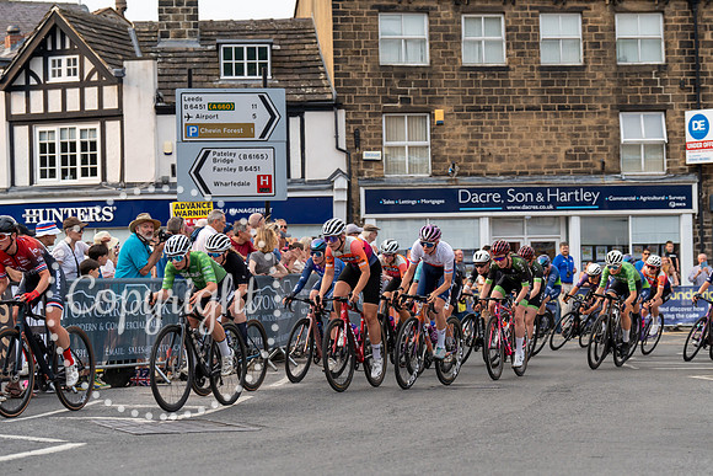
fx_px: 1862
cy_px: 238
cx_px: 356
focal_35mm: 94
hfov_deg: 21.7
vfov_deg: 14.6
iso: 500
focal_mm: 94
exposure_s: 1/1000
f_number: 4.5
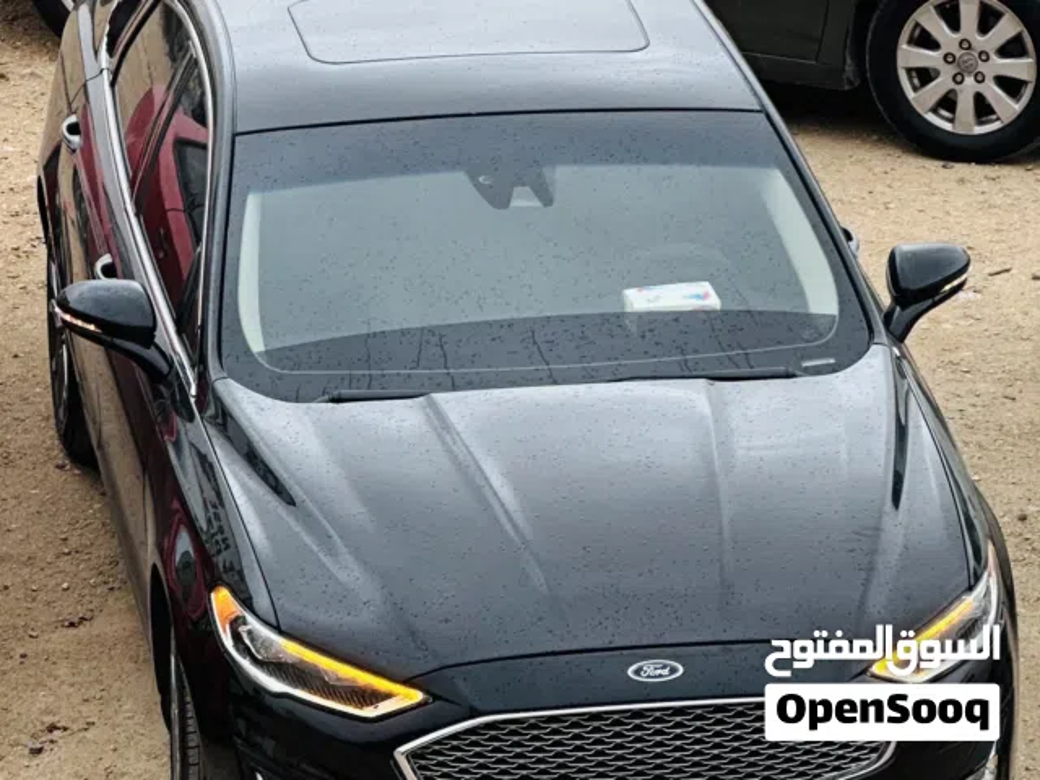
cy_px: 390
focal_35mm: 77
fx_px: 2313
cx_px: 520
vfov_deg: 19.1
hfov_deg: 25.3
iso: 32
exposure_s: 1/128
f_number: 2.8
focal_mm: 9
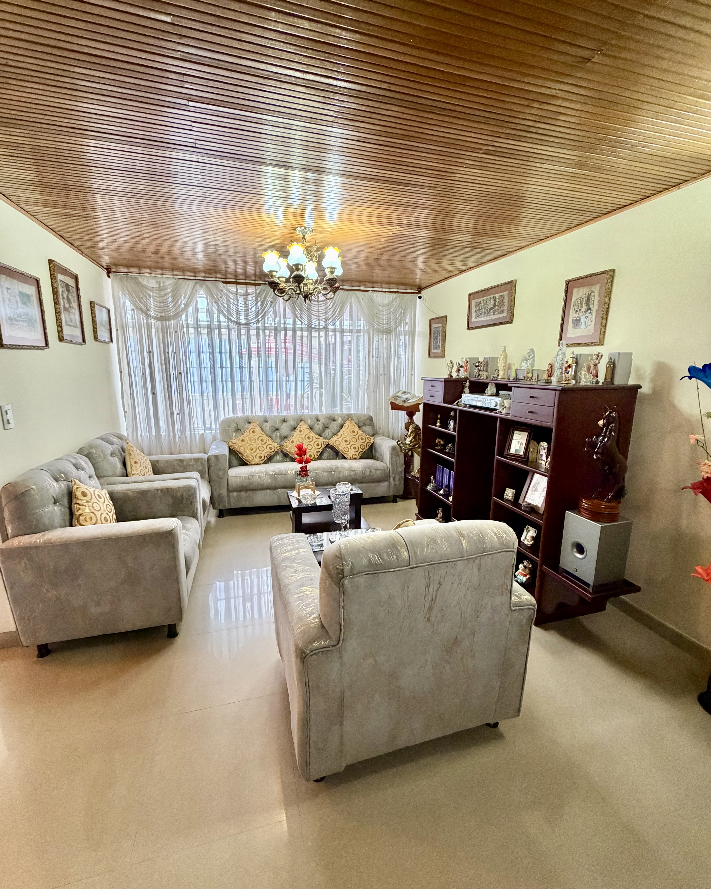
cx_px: 346
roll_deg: +0.2
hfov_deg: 84.0
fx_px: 395
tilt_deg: -11.8
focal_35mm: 15
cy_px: 450
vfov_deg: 96.8
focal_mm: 2.22
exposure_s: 1/60
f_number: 2.2
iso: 400
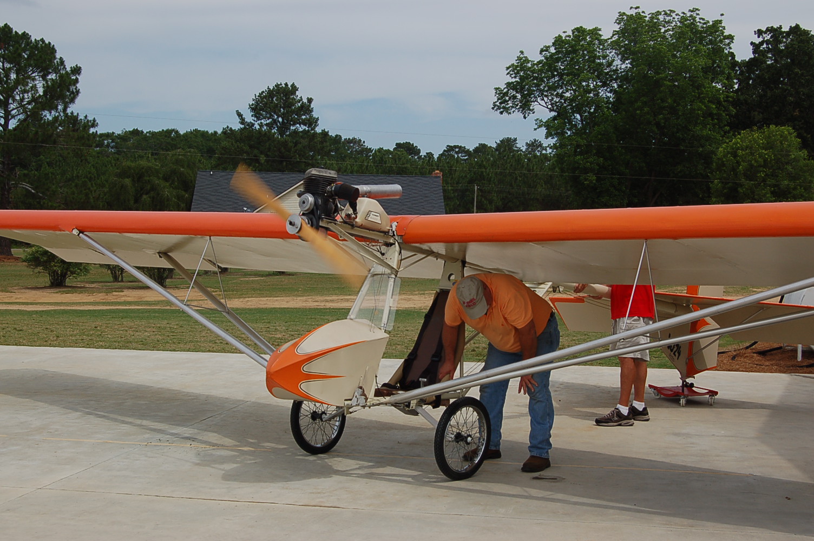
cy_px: 270
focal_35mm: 52
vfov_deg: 25.7
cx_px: 407
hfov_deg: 37.9
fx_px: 1186
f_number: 10
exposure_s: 1/400
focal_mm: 35
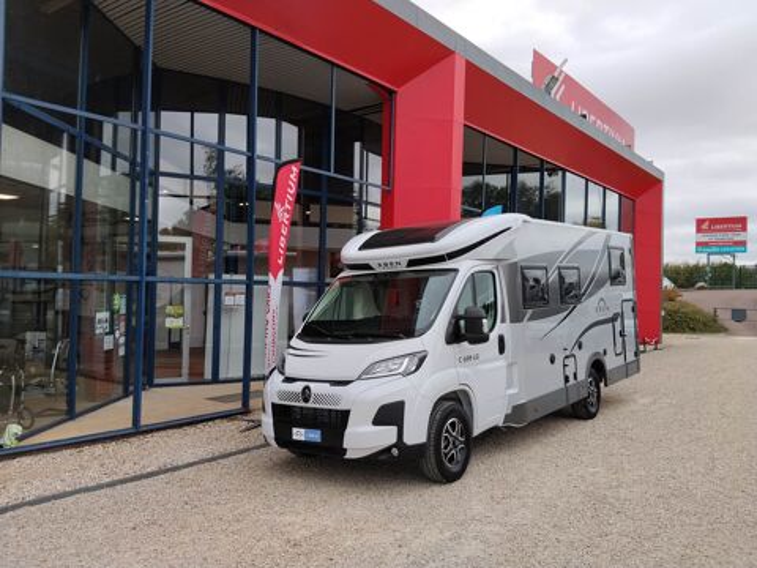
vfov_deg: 48.2
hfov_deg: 61.7
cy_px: 284
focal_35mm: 29
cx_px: 378
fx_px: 634
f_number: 1.8
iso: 50
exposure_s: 1/260
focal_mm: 3.96
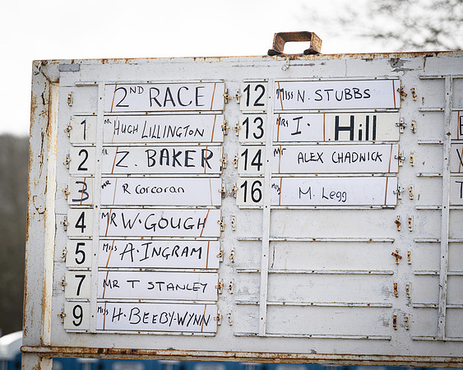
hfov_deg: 8.6
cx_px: 233
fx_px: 3085
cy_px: 185
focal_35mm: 225
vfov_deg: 6.9
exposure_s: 1/1250
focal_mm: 200
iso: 200
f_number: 5
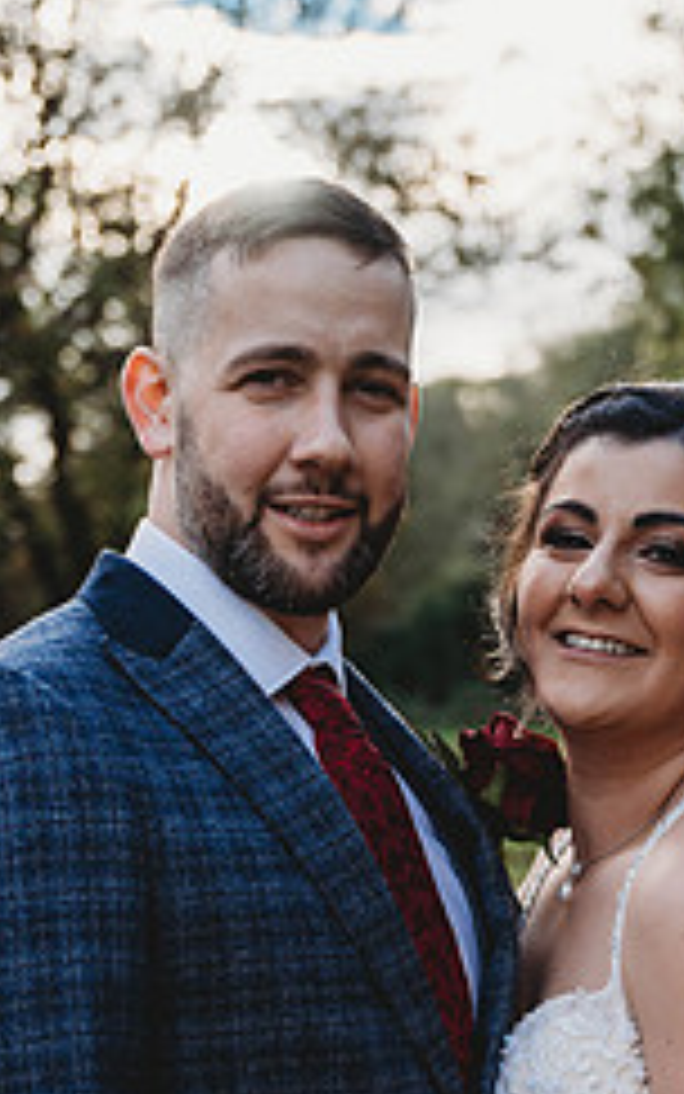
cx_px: 580
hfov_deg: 13.7
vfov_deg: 21.7
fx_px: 2832
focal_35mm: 95
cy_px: 788
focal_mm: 39
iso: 100
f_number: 2.8
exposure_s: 1/1000
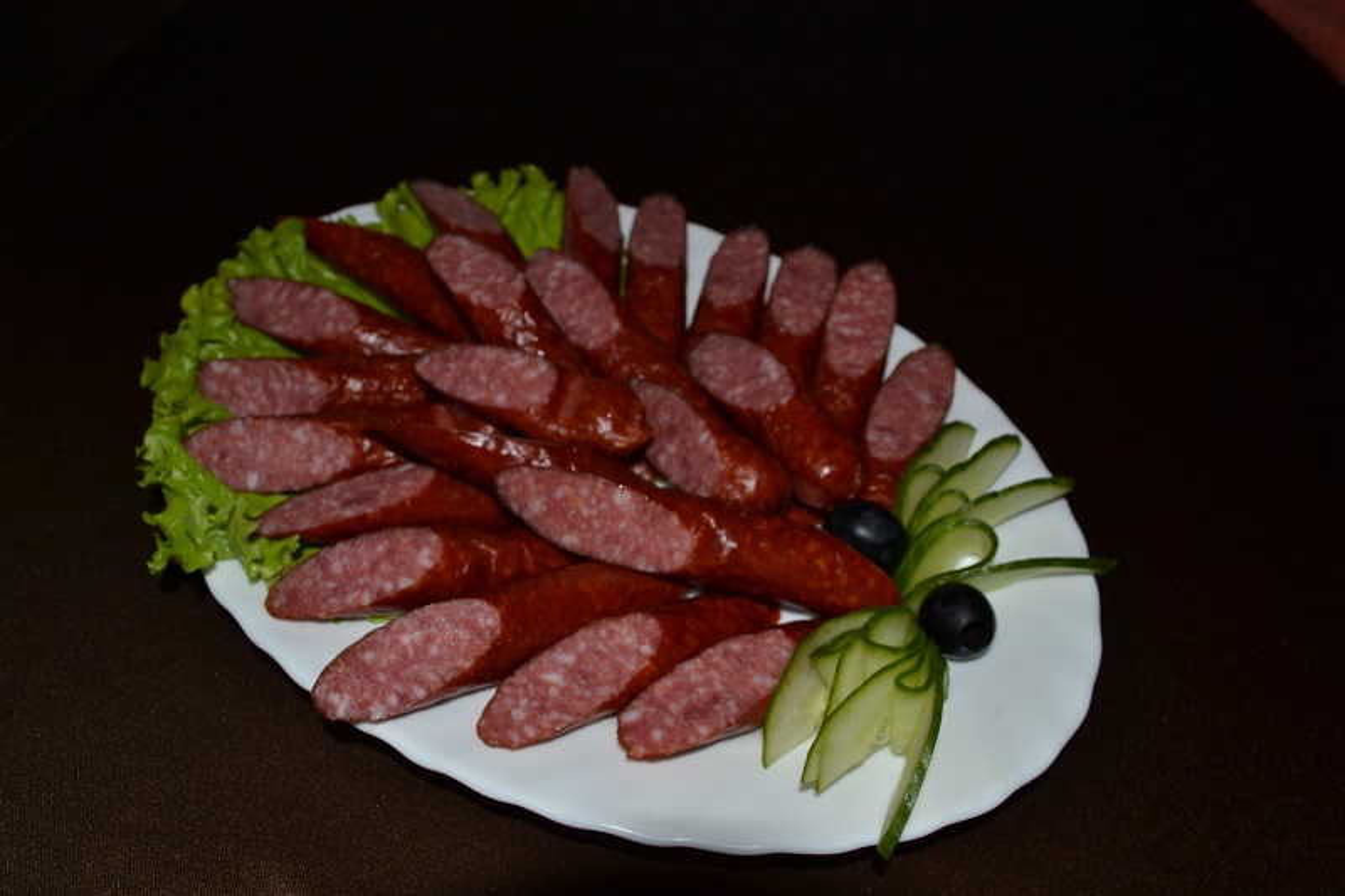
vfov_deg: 43.6
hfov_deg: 61.9
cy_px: 448
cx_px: 672
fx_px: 1121
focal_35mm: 30
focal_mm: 20
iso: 100
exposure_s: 1/60
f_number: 8
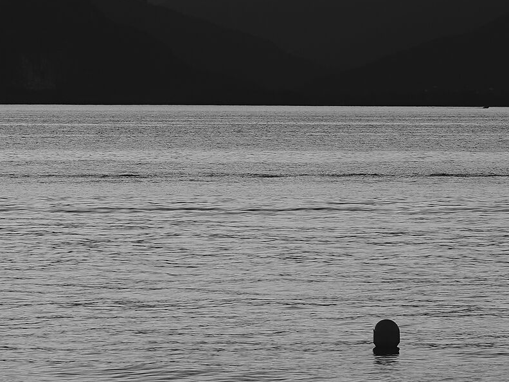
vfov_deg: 4.8
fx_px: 4499
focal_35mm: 306
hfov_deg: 6.5
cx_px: 397
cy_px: -116
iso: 100
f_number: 11
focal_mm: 70
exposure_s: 1/125
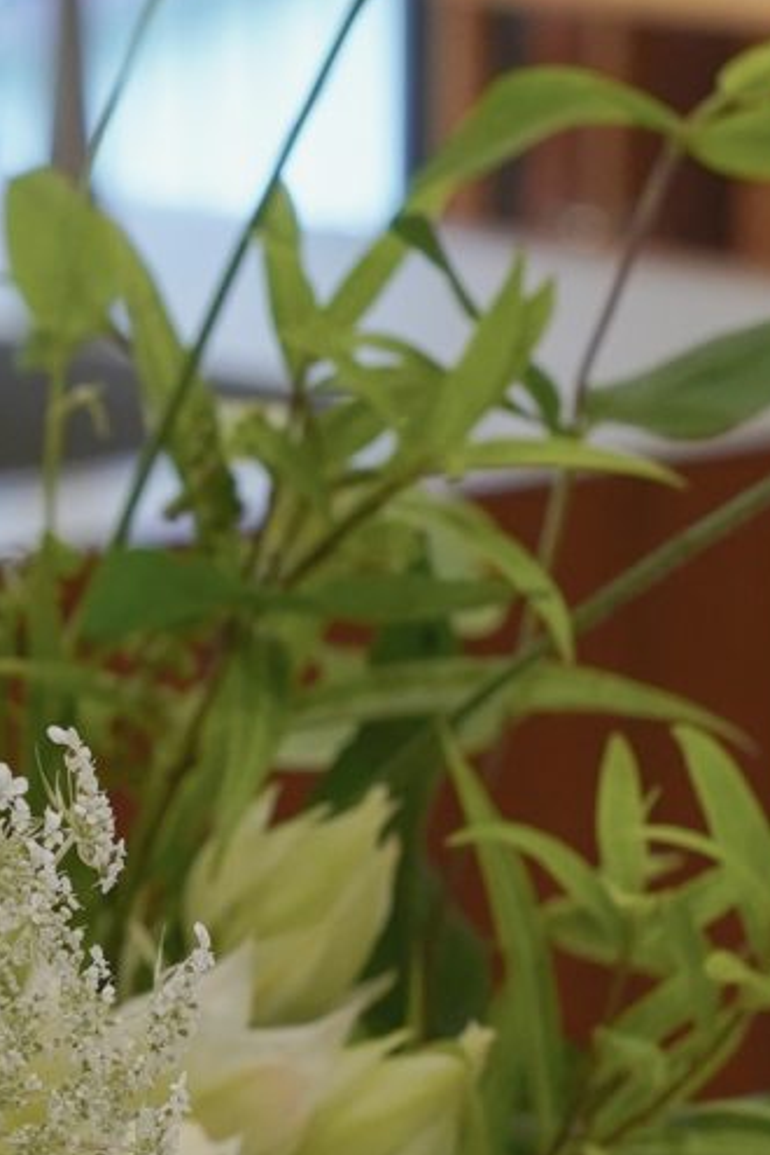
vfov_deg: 11.4
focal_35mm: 181
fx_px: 5807
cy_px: 530
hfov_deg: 7.5
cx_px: -382
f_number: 7.1
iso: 1250
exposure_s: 1/40
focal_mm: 35
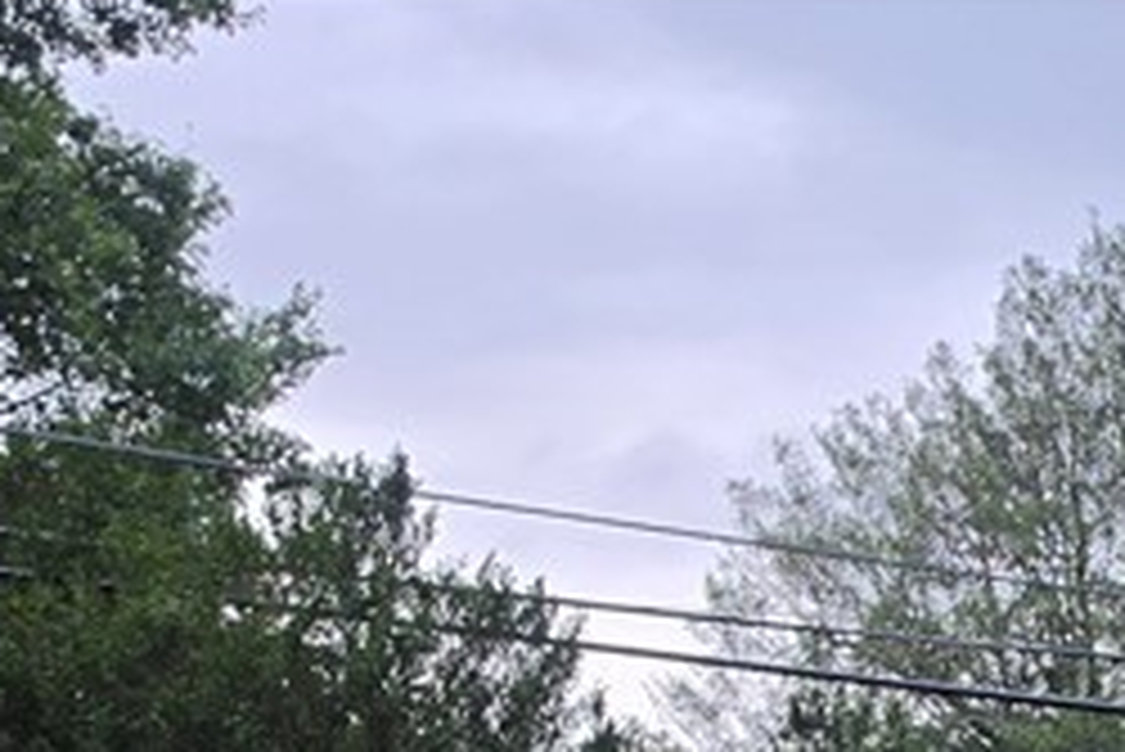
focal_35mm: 98
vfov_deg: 11.8
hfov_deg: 17.3
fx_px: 3064
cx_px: 1966
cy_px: 1707
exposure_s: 1/359
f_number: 1.4
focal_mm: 6.5
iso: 25
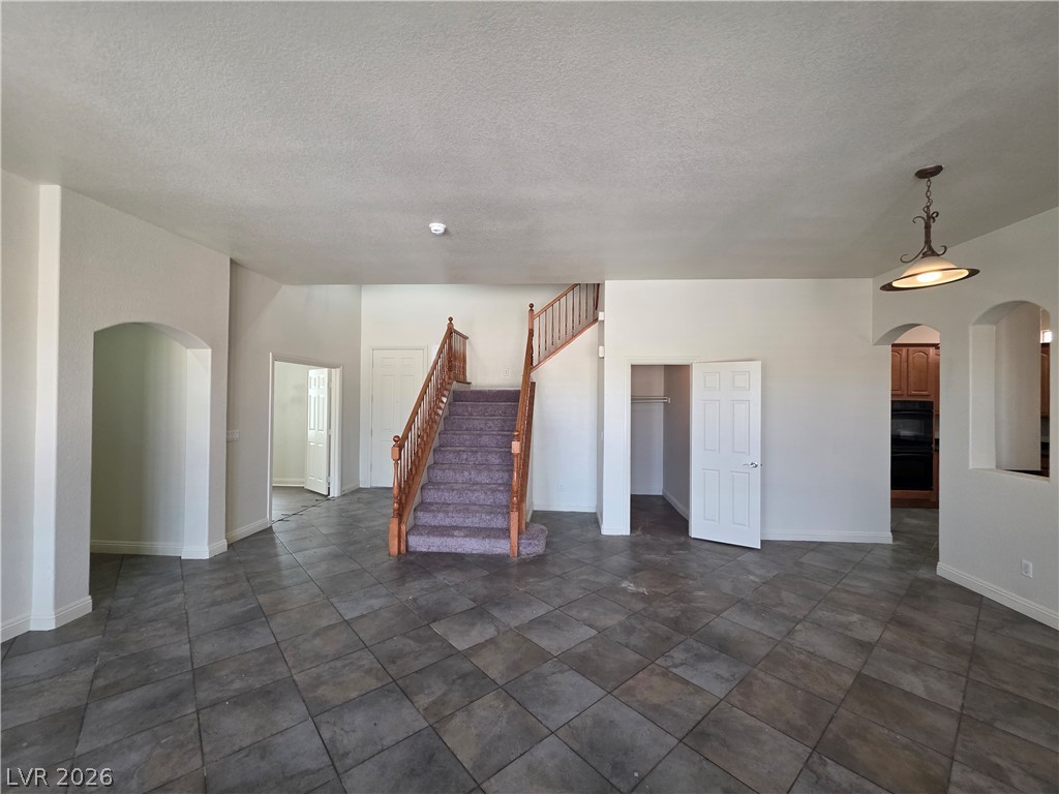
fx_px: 398
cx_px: 530
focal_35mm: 13
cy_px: 397
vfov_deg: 89.9
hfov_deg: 106.2
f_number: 1.9
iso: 250
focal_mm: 2.2
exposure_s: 1/120
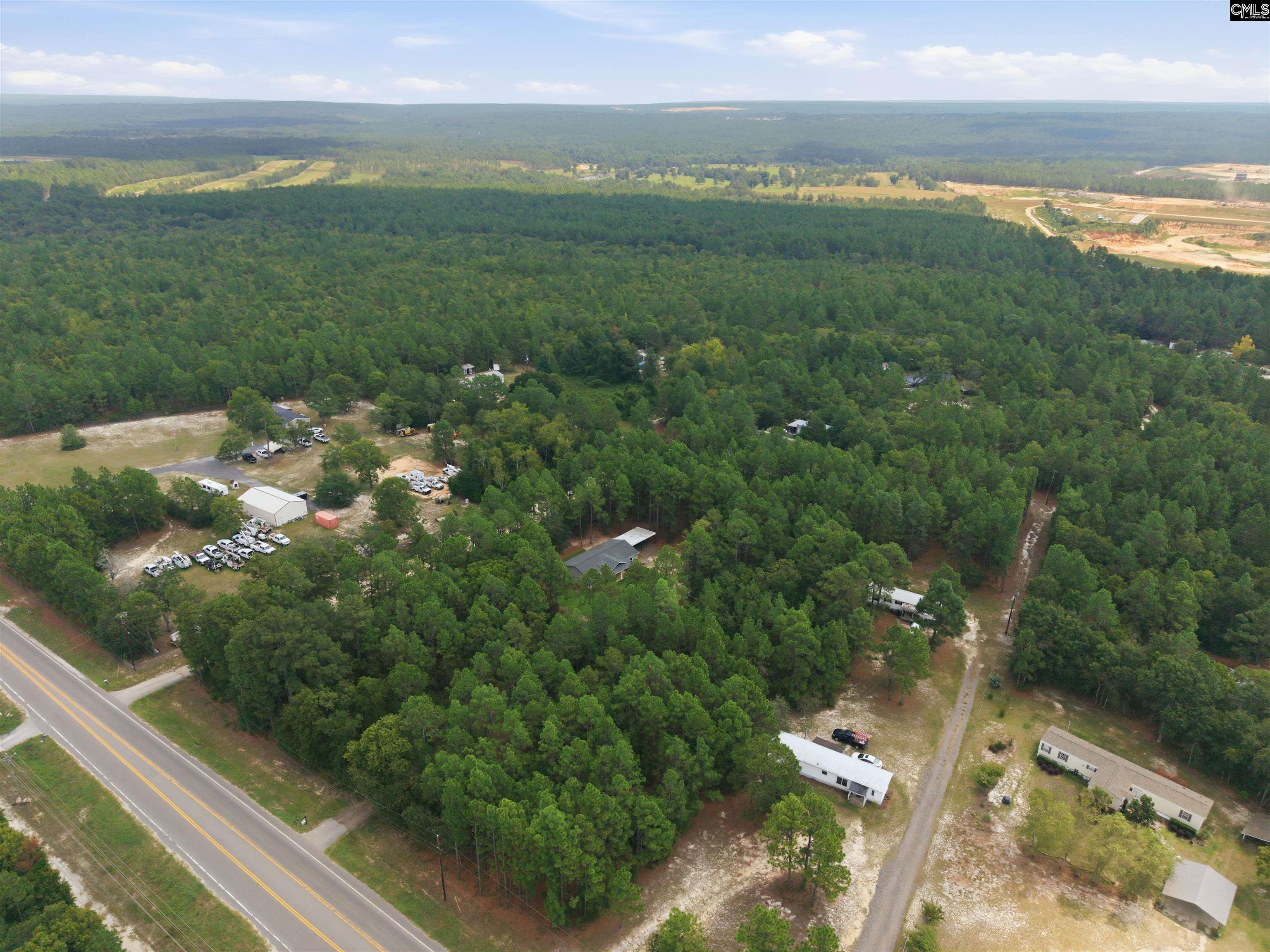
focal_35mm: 24
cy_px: 476
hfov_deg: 71.6
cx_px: 635
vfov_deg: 56.8
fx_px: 881
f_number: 1.8
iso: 200
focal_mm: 8.7
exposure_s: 1/320
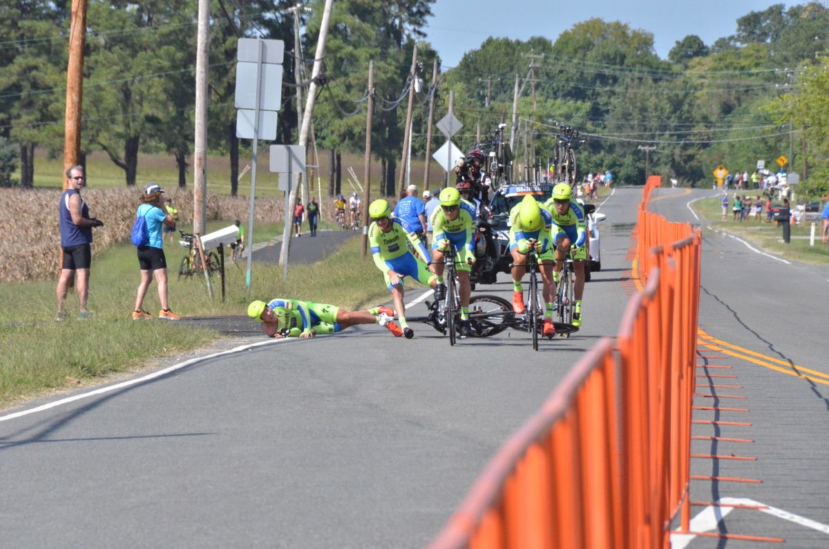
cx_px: 414
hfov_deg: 6.9
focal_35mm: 300
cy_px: 274
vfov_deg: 4.6
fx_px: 6895
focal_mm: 200
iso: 3200
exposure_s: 1/6400
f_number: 10
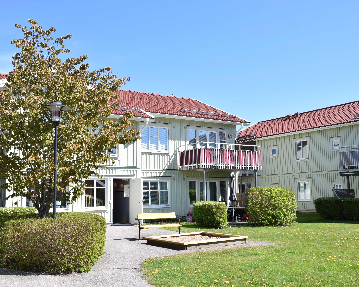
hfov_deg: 46.2
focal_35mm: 40
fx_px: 420
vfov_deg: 37.7
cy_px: 141
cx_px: 178
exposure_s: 1/400
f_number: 10
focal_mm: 23
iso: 320
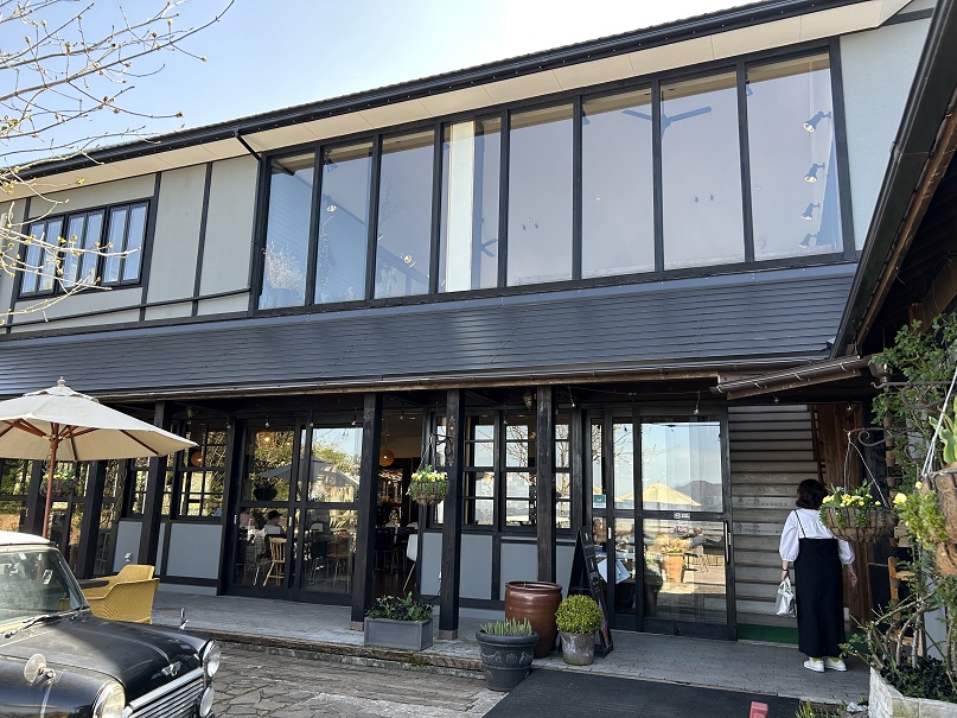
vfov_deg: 53.1
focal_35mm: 26
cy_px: 359
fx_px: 719
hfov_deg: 67.3
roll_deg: -1.8
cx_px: 478
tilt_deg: +10.8
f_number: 1.5
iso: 50
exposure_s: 1/336
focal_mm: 5.7
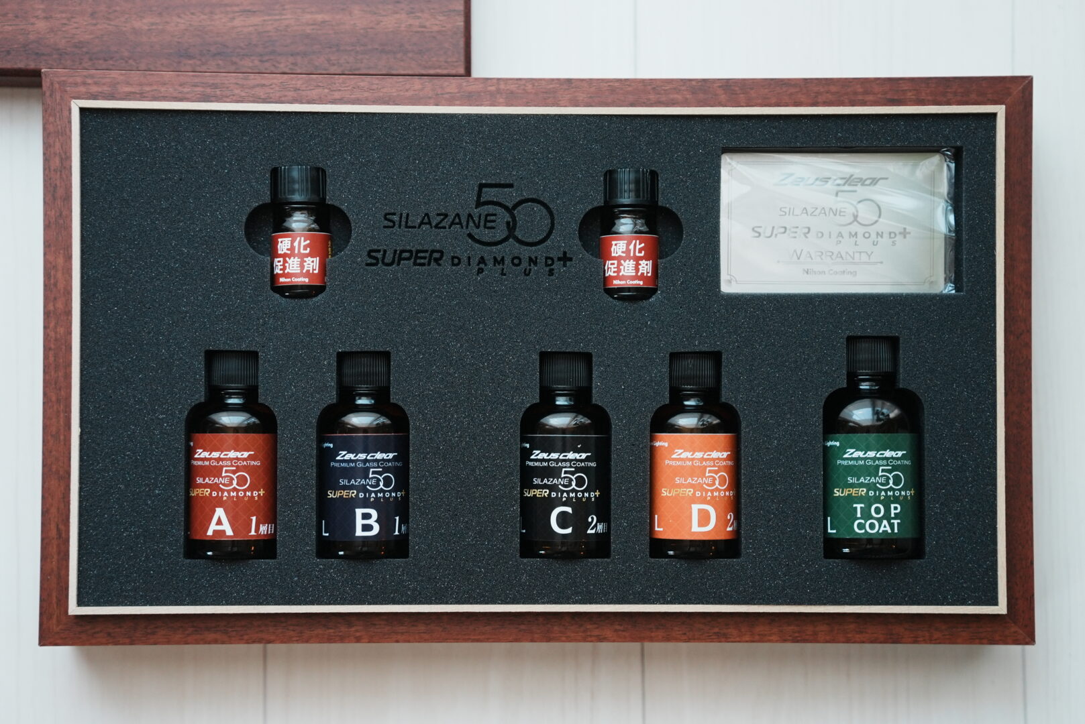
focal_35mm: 64
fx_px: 1930
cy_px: 362
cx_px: 542
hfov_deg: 31.4
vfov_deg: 21.3
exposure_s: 1/320
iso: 1000
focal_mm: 64
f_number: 2.8
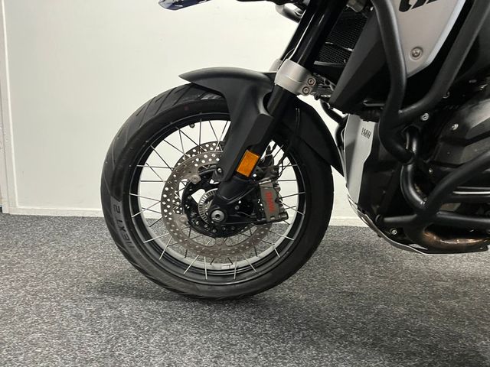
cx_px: 245
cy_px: 184
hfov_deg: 67.3
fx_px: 368
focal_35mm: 26
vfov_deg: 53.1
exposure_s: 1/50
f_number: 1.6
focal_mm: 5.1
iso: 400
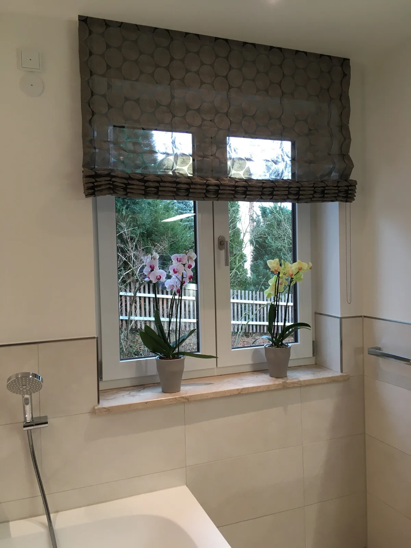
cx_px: 206
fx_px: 459
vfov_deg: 61.7
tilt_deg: -1.3
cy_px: 274
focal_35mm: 29
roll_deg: +1.5
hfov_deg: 48.2
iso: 64
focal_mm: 4.15
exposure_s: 1/33
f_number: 2.2
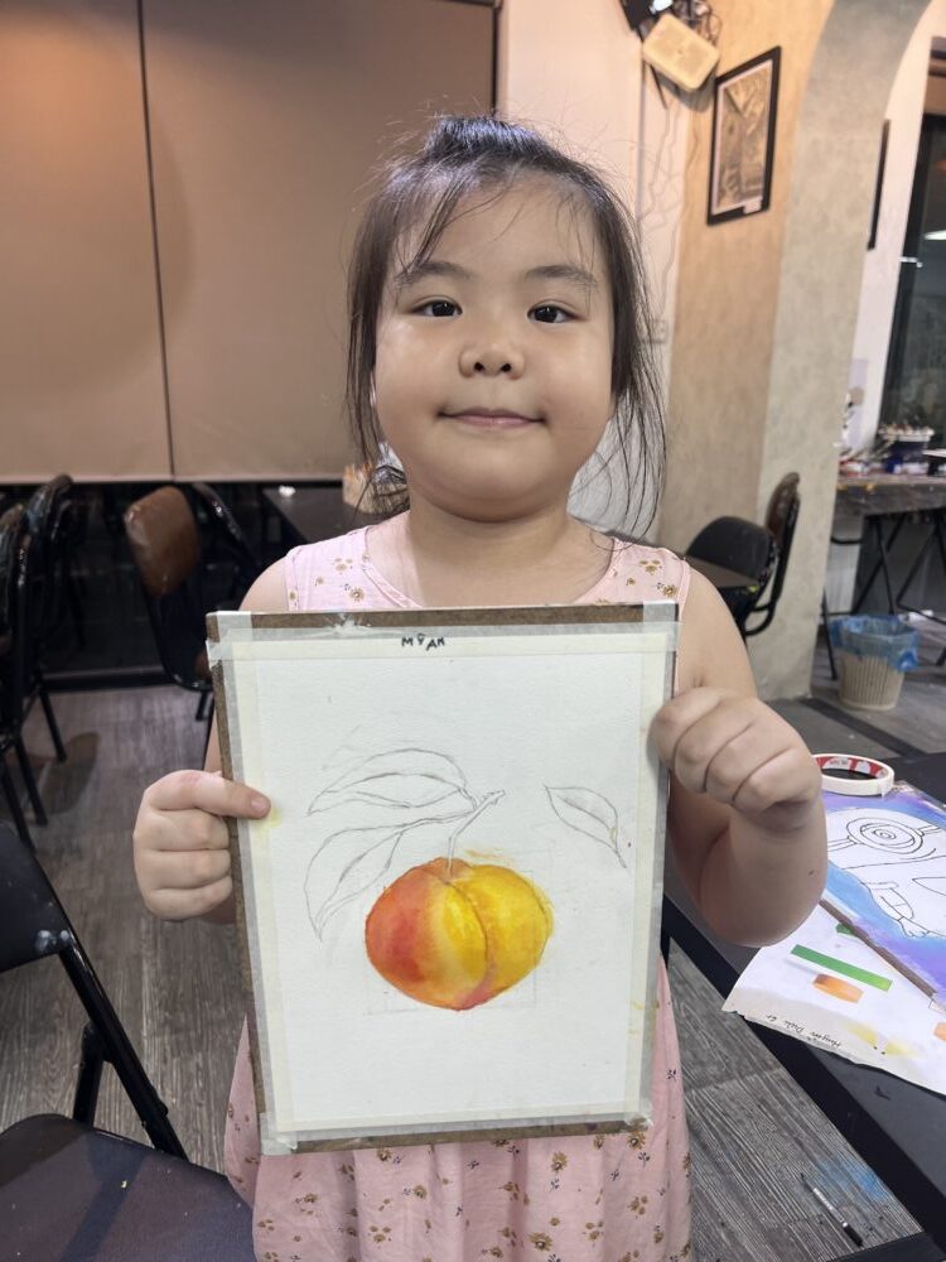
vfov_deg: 67.3
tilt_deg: -16.7
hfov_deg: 53.1
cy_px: 631
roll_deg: -1.9
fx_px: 947
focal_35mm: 26
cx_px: 473
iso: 80
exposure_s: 1/100
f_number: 1.5
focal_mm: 5.7
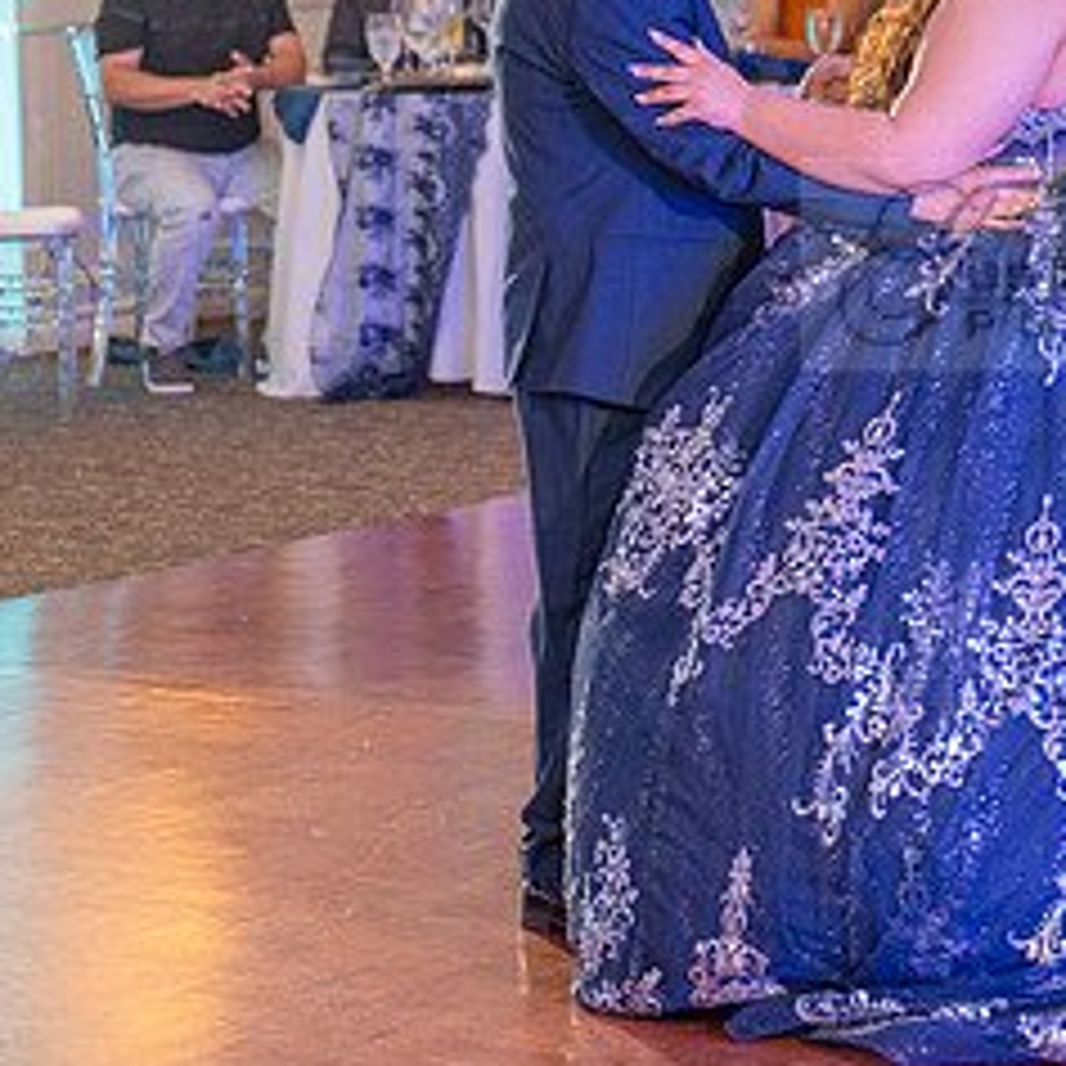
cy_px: 187
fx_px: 5296
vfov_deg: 11.4
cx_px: 907
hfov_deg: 11.4
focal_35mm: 152
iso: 1250
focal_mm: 60
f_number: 2.8
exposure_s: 1/200
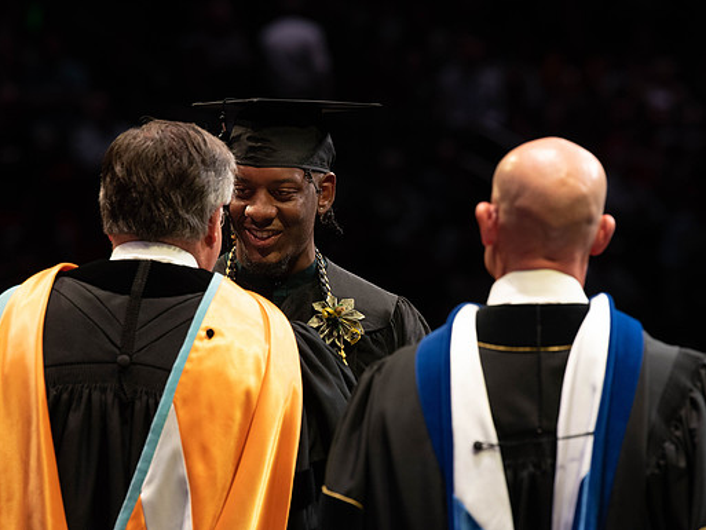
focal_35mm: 215
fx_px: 4386
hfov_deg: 9.2
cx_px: 377
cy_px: 254
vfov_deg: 6.9
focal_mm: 190
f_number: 4.5
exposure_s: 1/320
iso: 1600
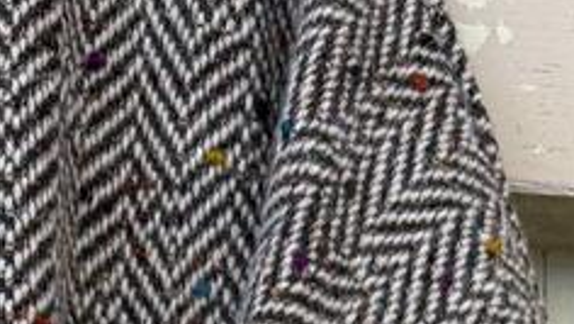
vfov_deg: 7.2
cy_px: 1213
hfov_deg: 16.1
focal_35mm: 133
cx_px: 353
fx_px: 2025
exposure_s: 1/649
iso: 80
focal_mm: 6.76
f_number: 1.78
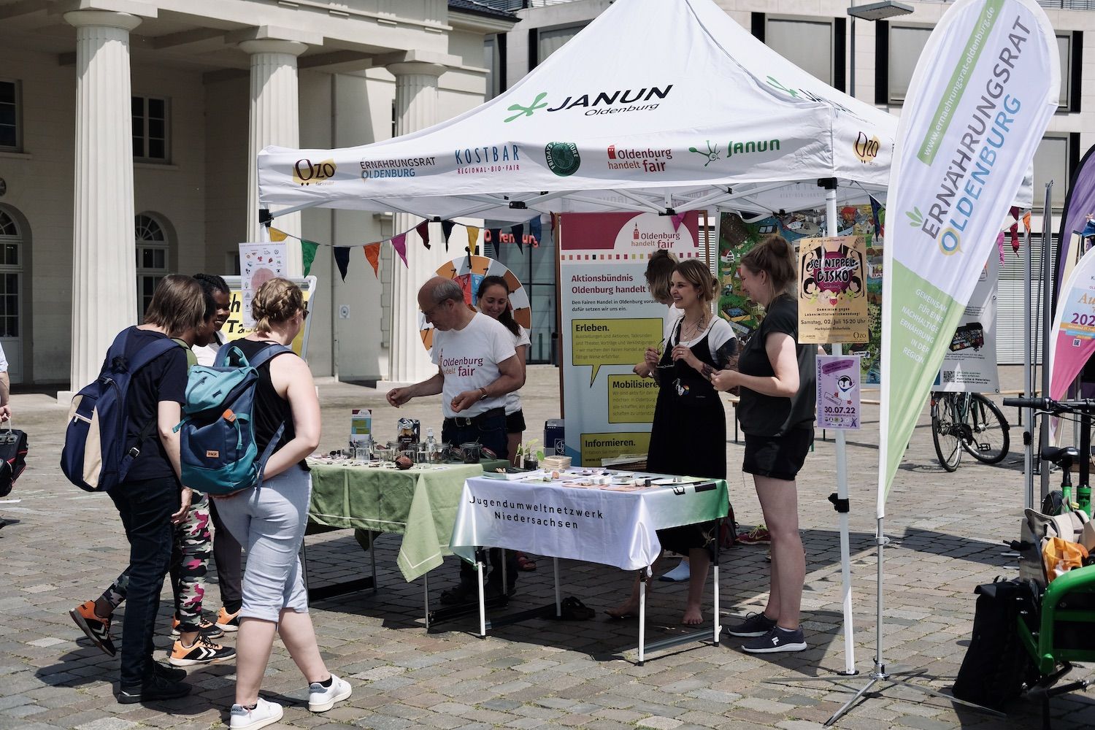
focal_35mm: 53
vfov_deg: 25.5
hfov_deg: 37.5
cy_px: 365
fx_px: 1612
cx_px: 548
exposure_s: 1/10000
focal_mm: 35
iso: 800
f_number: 4
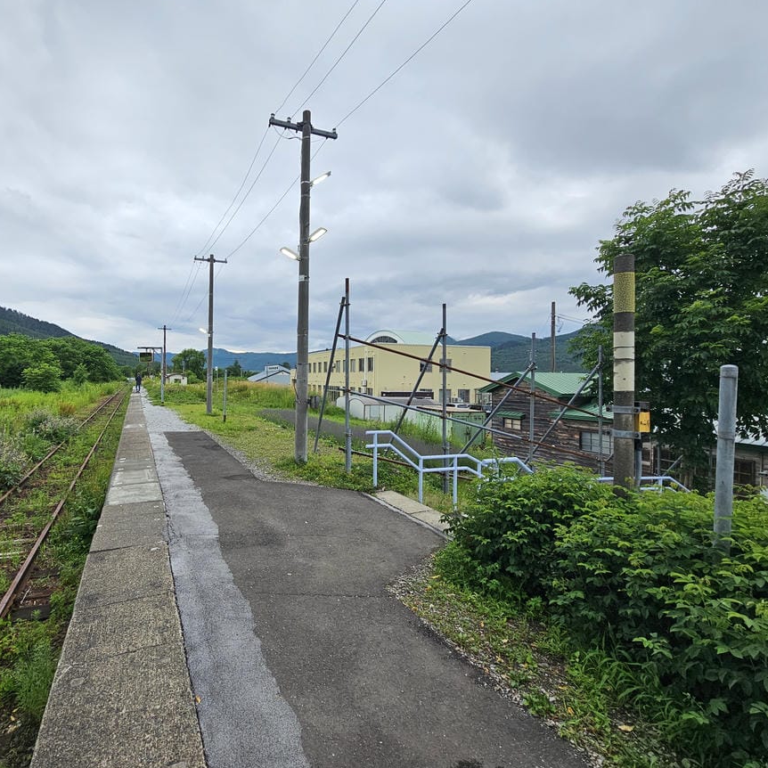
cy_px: 379
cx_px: 282
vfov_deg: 87.4
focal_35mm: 16
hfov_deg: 85.5
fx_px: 402
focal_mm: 2.2
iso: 50
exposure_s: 1/353
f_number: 2.2
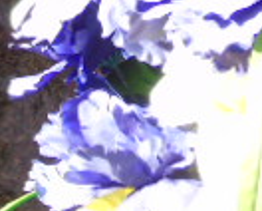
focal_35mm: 672
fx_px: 5219
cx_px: -16
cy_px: -191
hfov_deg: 2.9
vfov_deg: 2.3
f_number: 4.7
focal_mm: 25
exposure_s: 1/125
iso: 100
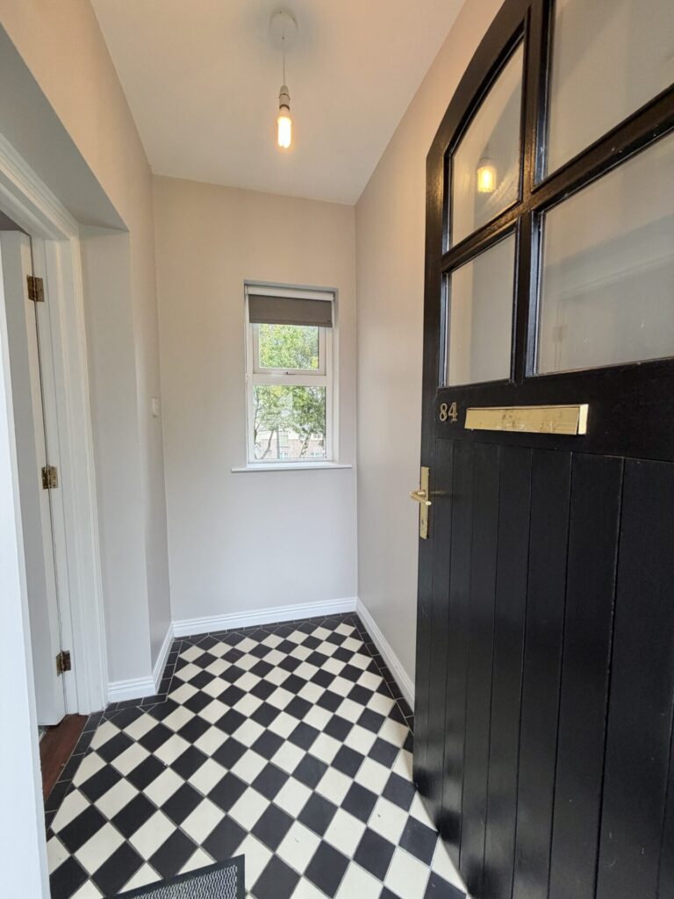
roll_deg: -0.4
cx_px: 337
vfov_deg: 102.1
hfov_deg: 85.7
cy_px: 450
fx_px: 363
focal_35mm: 14
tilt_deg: -5.5
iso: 200
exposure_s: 1/100
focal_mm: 2.22
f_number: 2.2
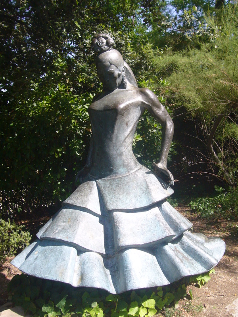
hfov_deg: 35.1
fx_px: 376
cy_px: 158
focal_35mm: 41
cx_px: 119
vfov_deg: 45.8
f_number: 5.6
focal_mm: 4.9
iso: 80
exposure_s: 1/125
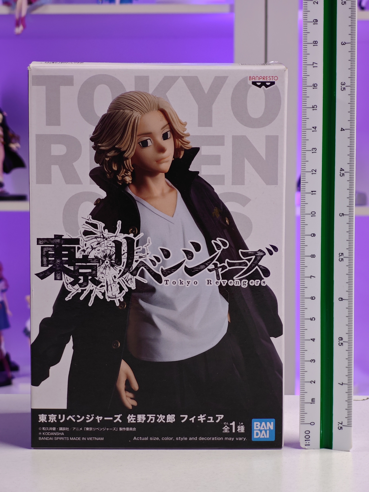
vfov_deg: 24.4
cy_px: 246
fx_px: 1137
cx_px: 184
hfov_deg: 18.4
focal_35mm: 80
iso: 400
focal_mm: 7.48
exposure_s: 1/17.6
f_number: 2.4
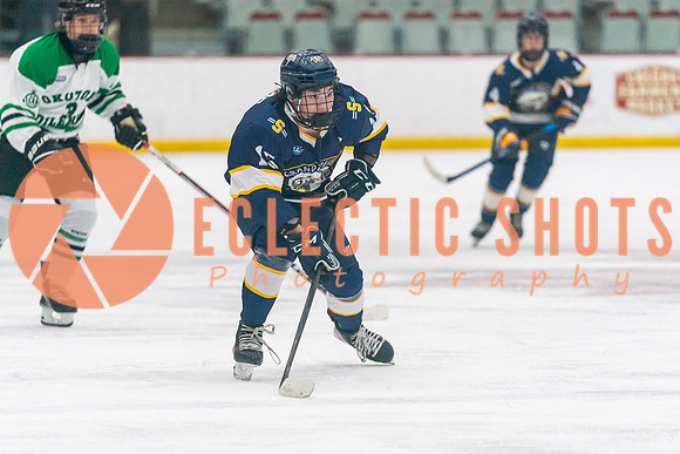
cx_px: 315
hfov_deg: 7.3
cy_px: 228
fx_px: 5301
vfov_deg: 4.9
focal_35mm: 281
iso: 3200
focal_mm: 200
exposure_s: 1/1250
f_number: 2.8
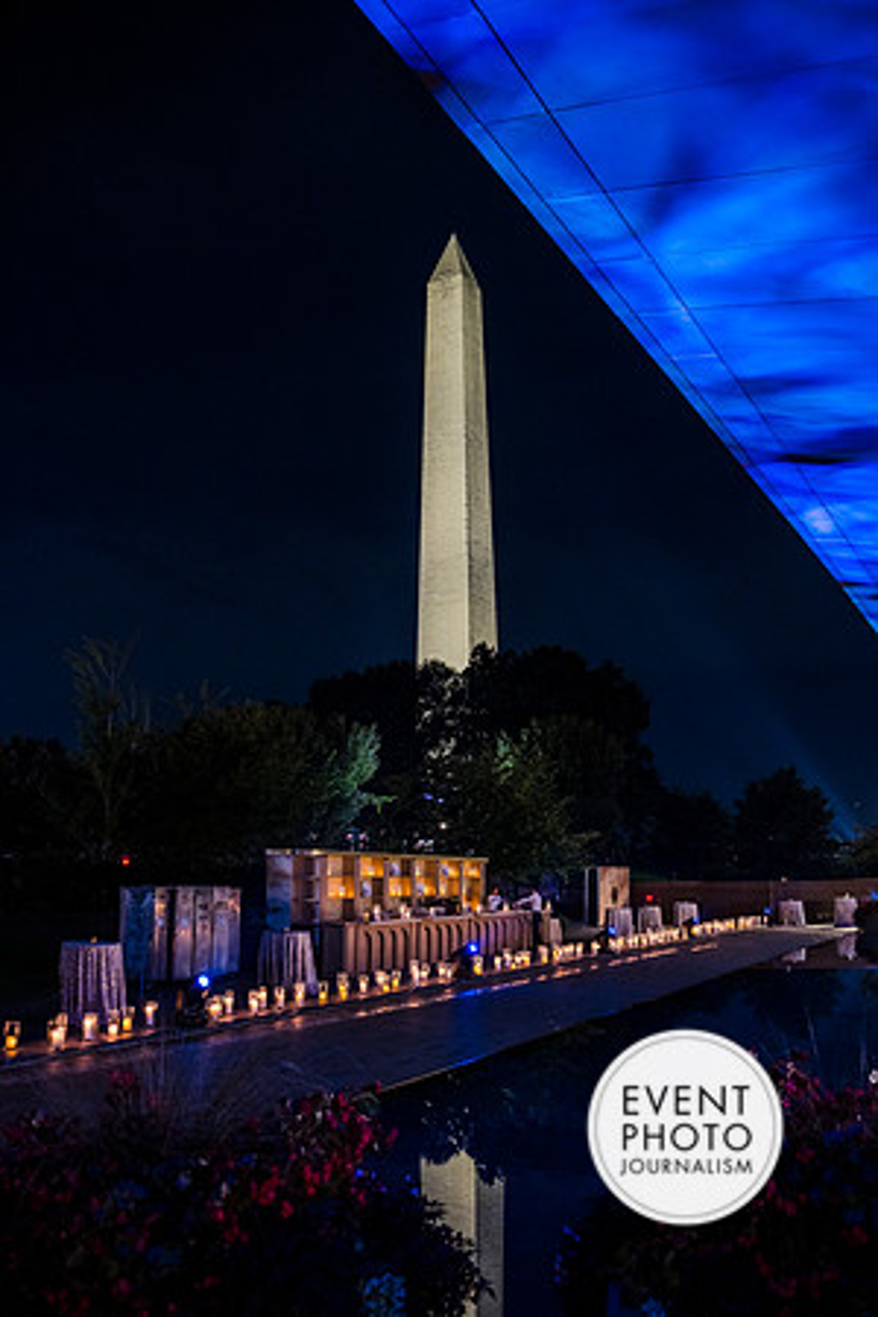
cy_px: 658
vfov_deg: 62.8
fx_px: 1079
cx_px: 439
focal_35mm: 30
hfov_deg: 44.3
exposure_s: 1/20
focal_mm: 29.5
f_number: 3.2
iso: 800
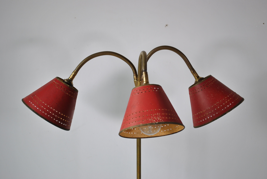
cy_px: 90
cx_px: 134
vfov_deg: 23.8
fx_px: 423
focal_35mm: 57
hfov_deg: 35.0
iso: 200
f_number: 5
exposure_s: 1/125
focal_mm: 38
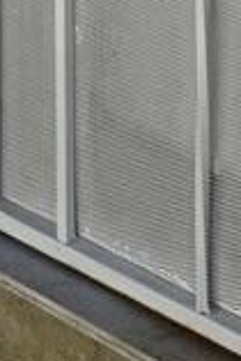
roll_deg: +0.2
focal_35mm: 163
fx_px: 1633
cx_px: 186
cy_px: -802
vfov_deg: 9.3
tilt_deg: +1.7
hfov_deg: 8.4
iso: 80
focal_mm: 6.76
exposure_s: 1/6173
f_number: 1.78
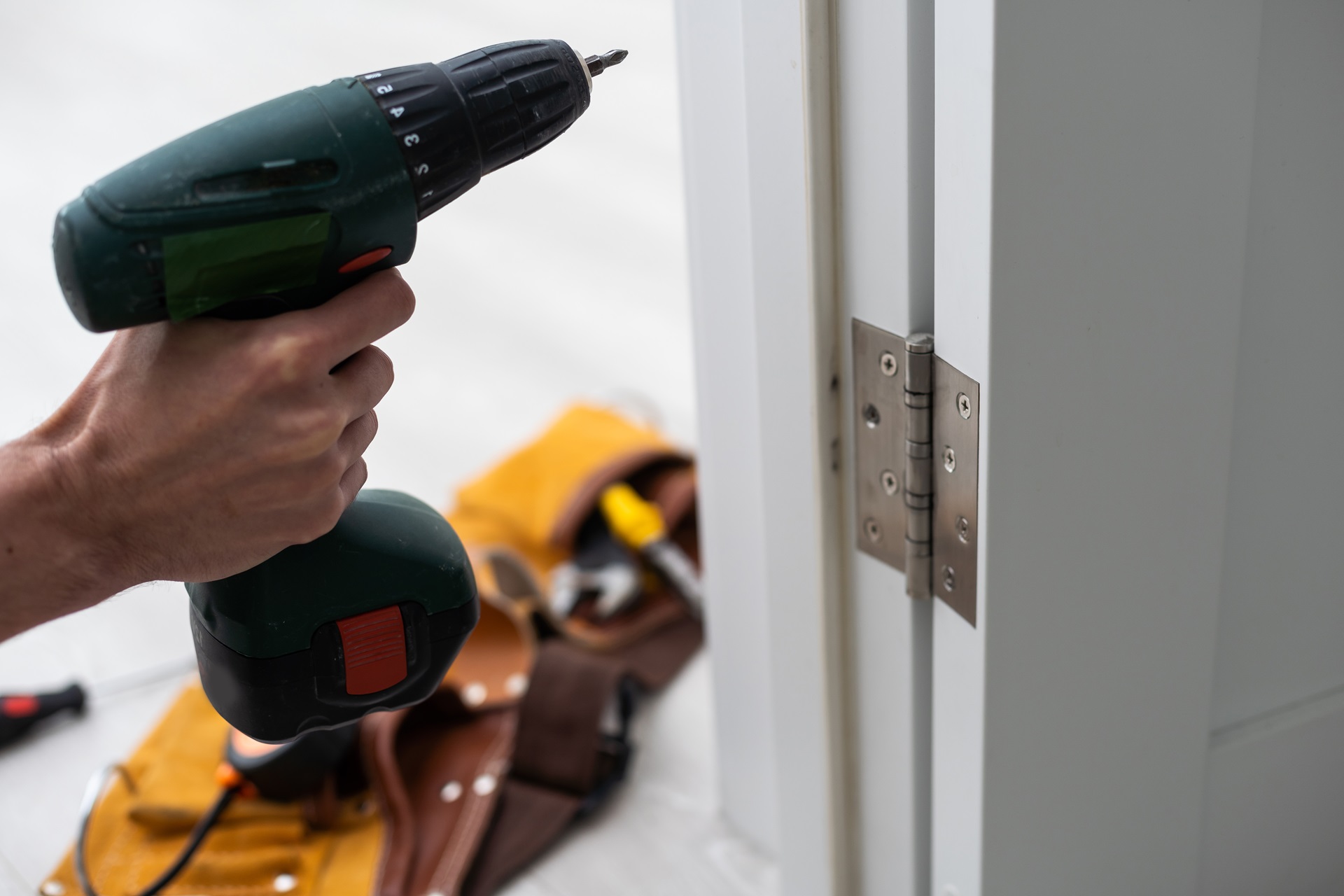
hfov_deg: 39.6
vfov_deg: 27.0
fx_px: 1867
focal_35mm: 50
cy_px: 448
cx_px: 672
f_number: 2.8
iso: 160
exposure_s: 1/100
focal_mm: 50
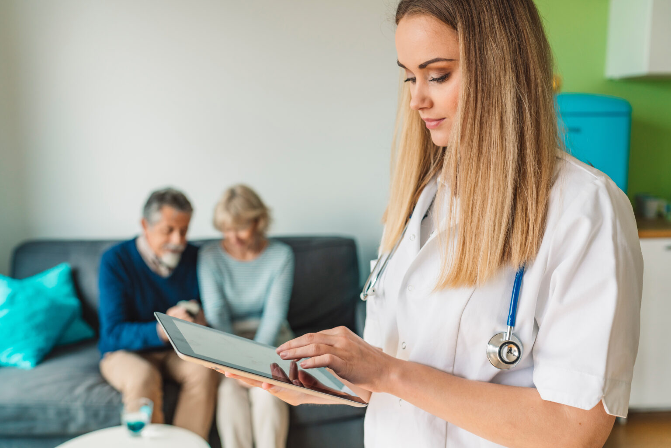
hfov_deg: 54.4
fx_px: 653
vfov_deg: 37.9
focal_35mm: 35
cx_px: 336
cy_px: 224
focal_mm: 35
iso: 400
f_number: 2.8
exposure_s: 1/250
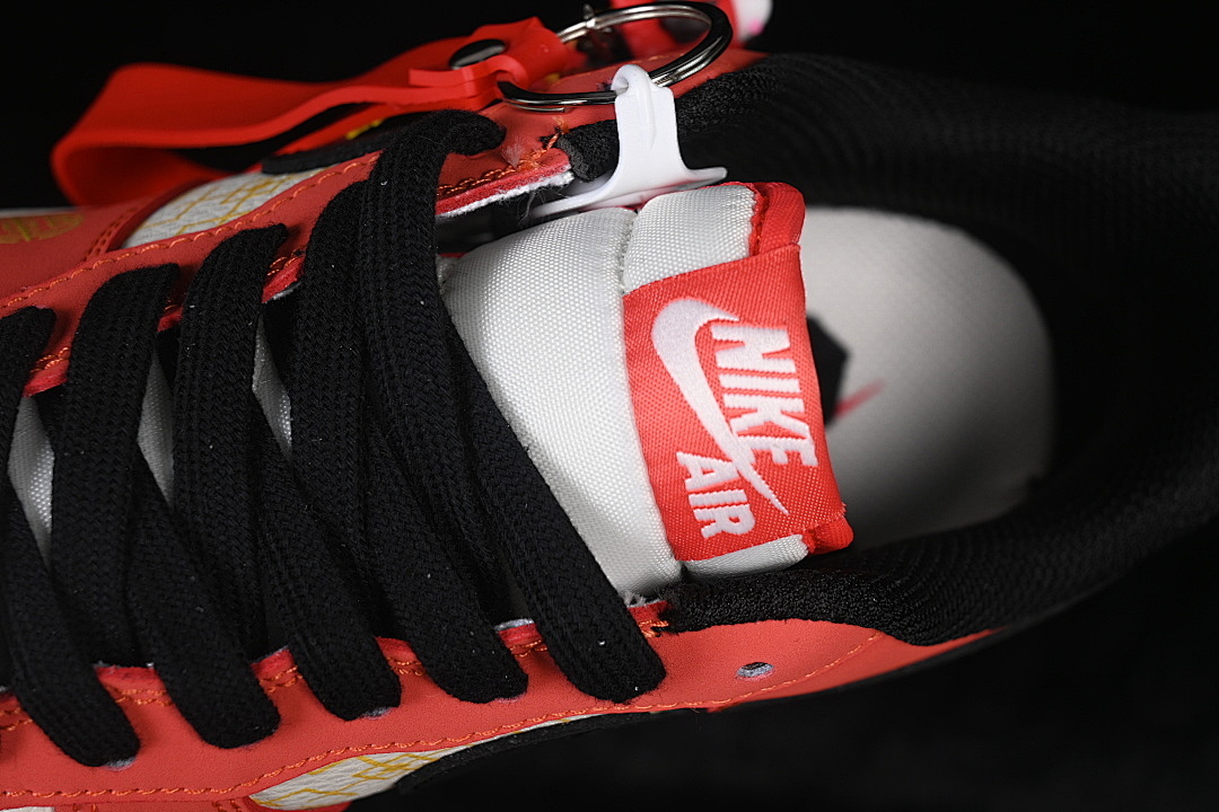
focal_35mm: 75
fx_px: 2539
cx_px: 610
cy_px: 406
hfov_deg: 27.0
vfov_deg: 18.2
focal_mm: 50
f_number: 7.1
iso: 160
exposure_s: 1/80
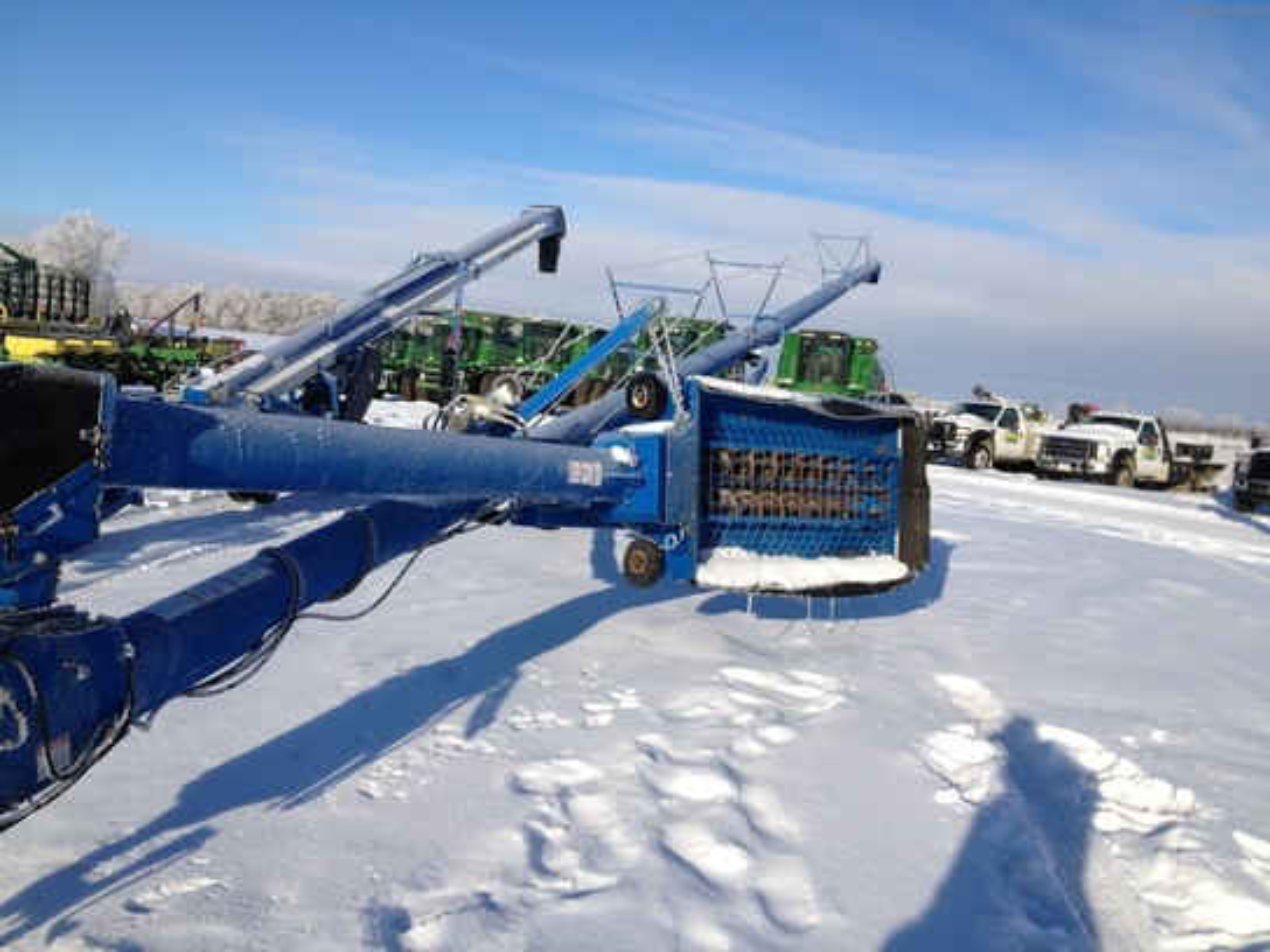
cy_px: 476
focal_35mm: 35
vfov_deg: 40.7
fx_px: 1284
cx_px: 635
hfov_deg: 52.6
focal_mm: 4.28
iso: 50
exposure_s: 1/2513
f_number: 2.4
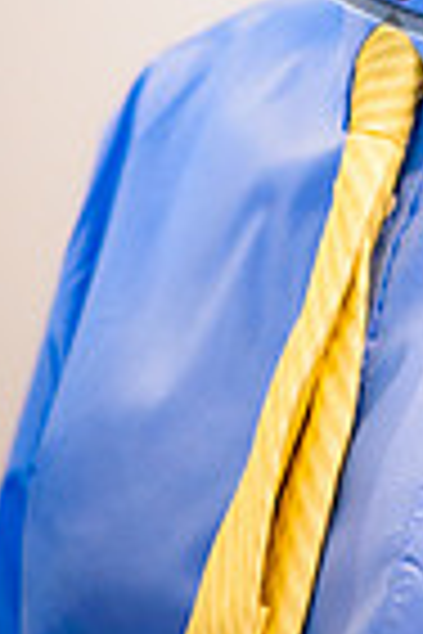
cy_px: -360
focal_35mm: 334
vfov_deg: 6.1
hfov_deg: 4.1
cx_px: 562
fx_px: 5886
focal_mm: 105
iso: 1100
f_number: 2.2
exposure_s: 1/125
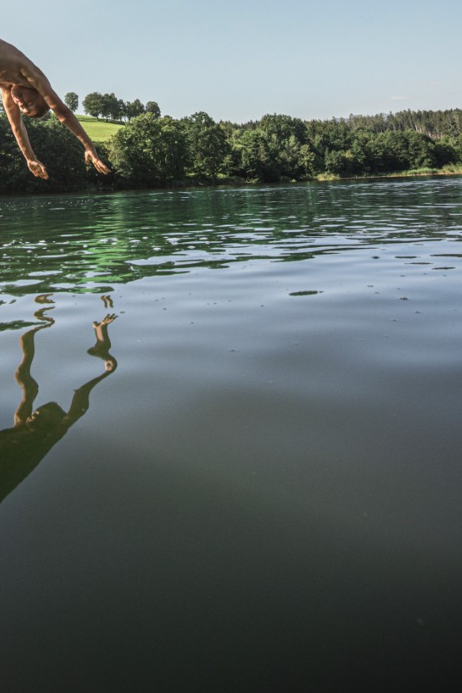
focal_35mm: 27
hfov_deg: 44.1
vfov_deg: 58.9
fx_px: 519
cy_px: 87
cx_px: 55
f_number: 8
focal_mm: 14
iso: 200
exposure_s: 1/1000
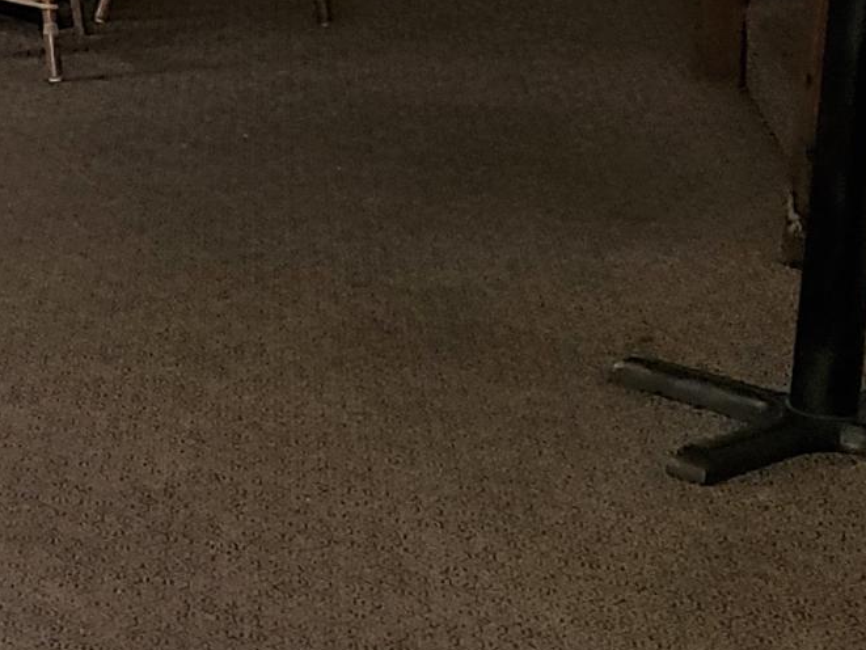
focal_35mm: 118
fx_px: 2953
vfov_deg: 12.4
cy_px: -7
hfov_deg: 14.3
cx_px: -785
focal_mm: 4.3
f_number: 2.4
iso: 100
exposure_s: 1/60
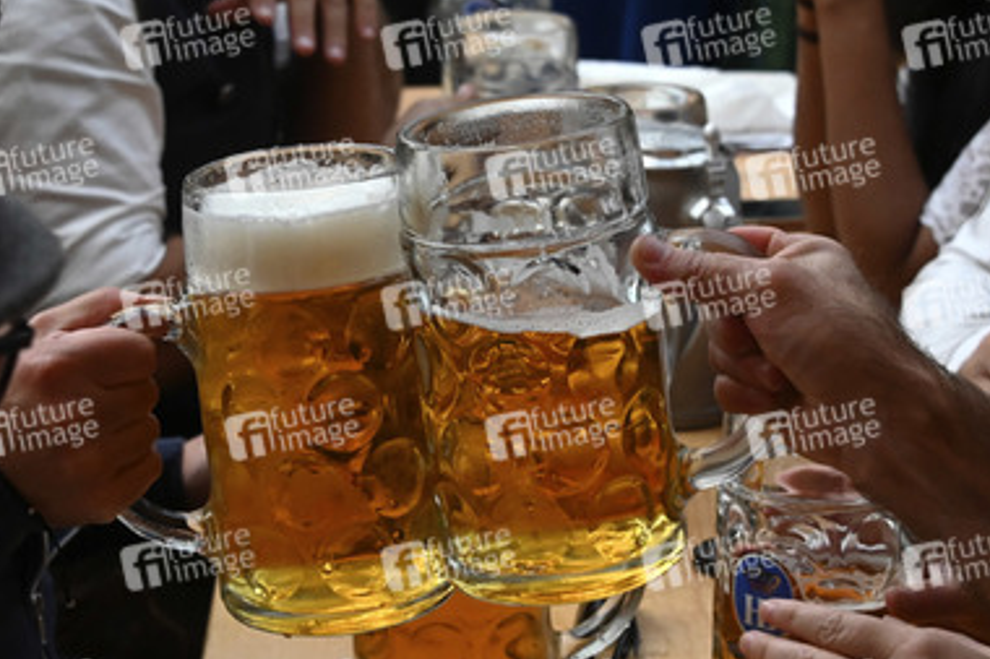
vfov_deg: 13.3
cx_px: 482
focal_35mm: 103
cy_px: 365
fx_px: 2831
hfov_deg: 19.8
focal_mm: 58
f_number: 8
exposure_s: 1/250
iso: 5000
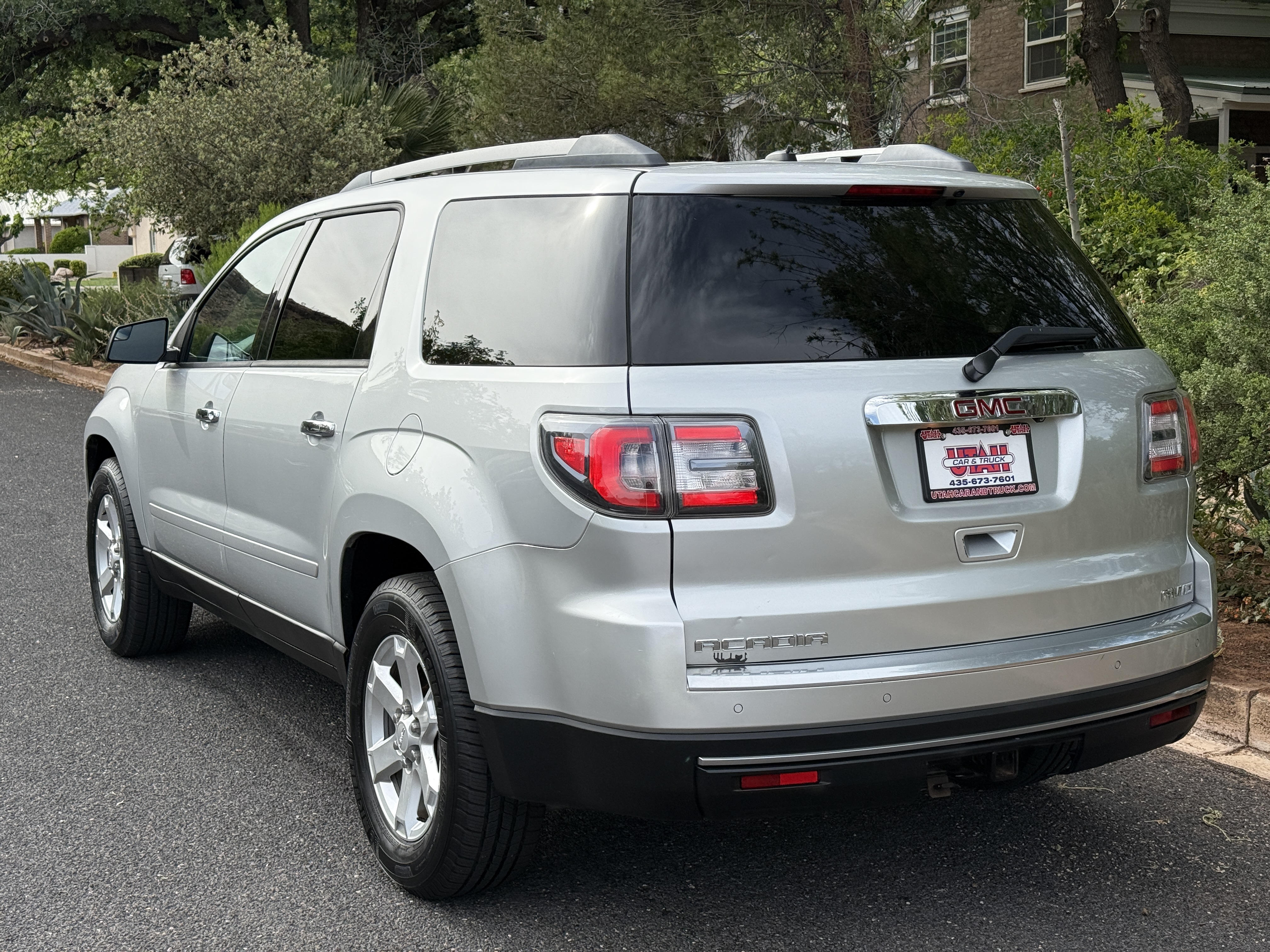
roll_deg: +1.5
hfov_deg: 39.7
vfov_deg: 30.3
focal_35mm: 48
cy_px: 476
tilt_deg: -5.4
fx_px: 1761
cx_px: 635
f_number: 1.78
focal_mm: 6.76
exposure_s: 1/2865
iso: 64
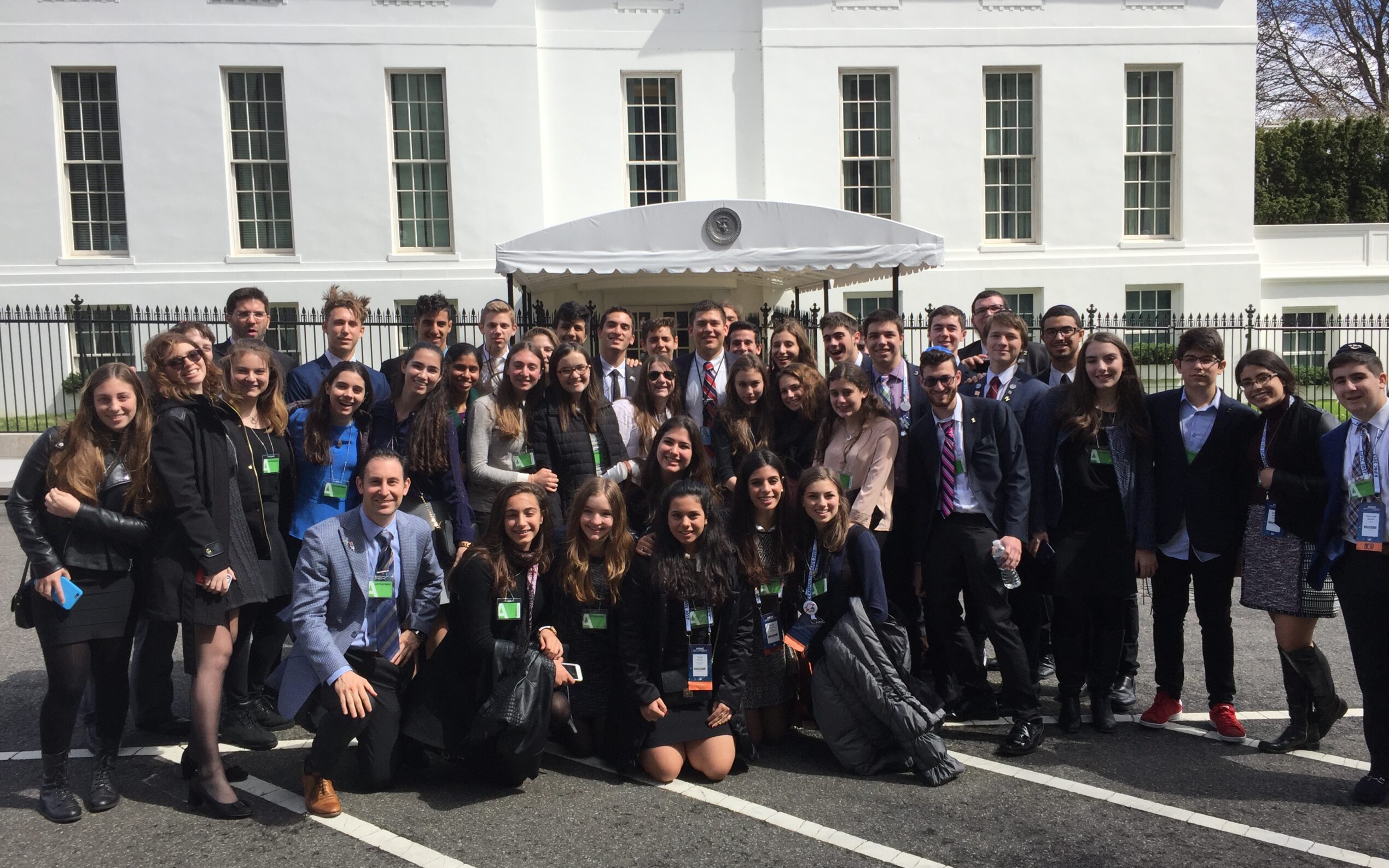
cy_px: 432
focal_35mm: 31
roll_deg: +1.5
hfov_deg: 61.2
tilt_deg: -6.4
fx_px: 1174
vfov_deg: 40.6
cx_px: 696
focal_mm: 4.15
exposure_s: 1/1582
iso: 32
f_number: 2.2
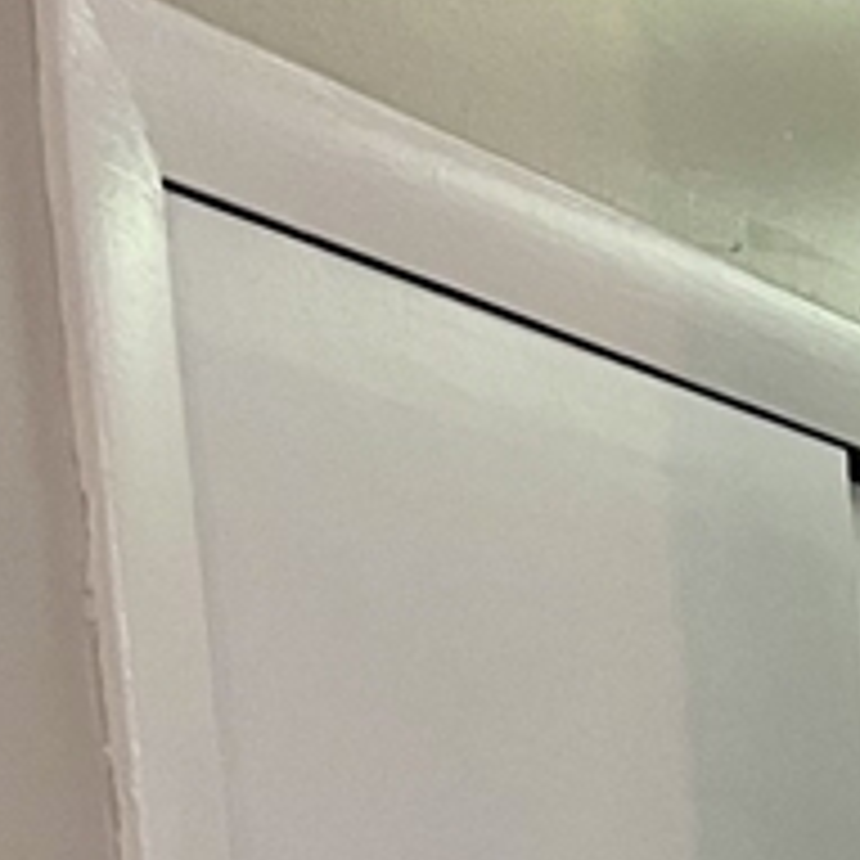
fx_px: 3457
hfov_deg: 11.3
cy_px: 1697
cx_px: 2197
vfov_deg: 12.5
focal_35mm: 123
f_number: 1.5
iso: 160
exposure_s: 1/60
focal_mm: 5.7
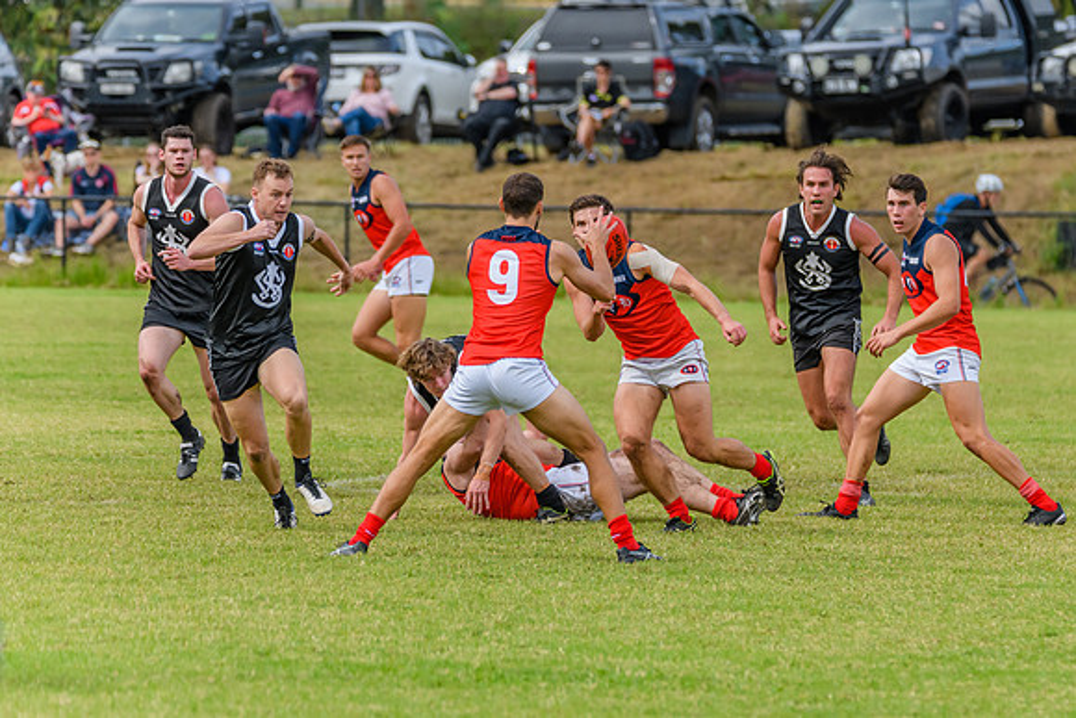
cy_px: 367
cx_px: 660
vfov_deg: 2.9
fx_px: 14358
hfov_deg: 4.3
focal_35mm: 480
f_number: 6
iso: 1000
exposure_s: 1/2000
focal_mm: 350
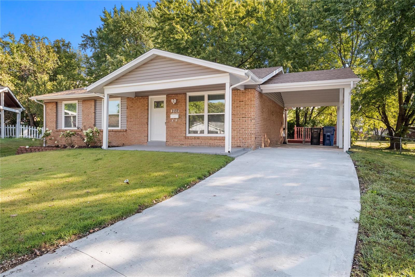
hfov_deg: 78.6
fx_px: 254
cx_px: 208
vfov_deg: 57.2
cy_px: 138
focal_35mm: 22
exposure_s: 1/500
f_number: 6.3
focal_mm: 11
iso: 400
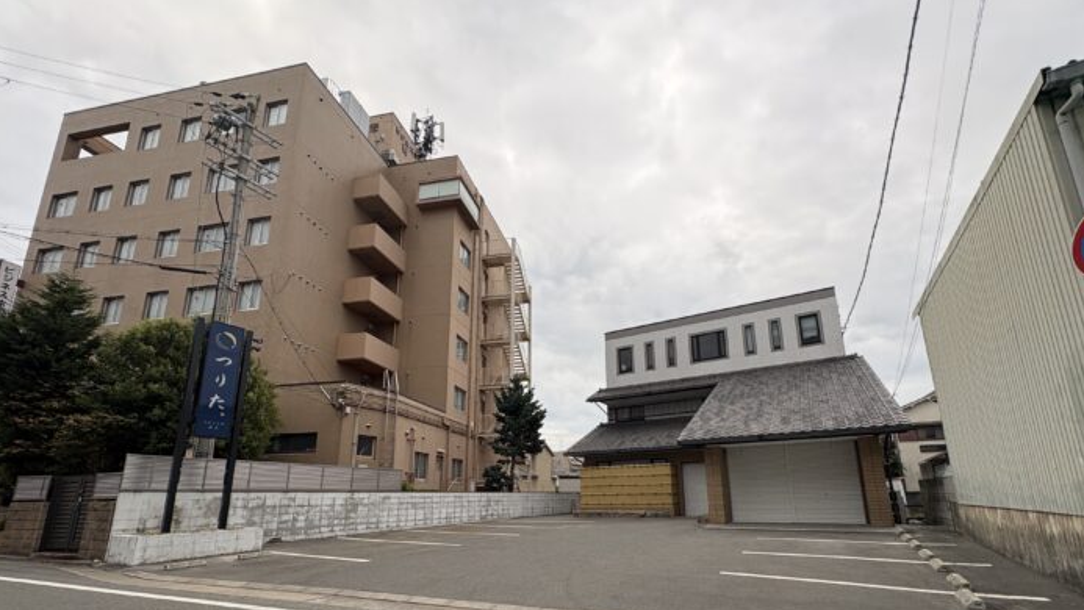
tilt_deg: +13.2
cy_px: 393
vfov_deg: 65.8
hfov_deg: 99.3
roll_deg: +0.8
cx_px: 562
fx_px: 460
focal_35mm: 16
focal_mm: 2.22
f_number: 2.2
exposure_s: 1/108
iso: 40
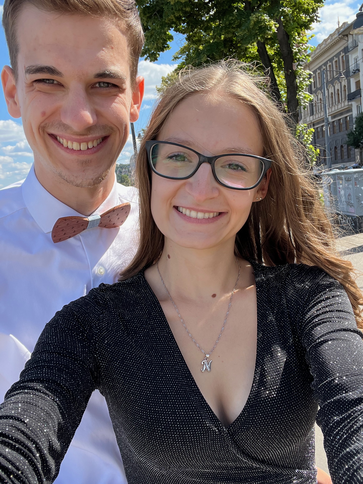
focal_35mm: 30
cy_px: 242
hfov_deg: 46.8
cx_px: 182
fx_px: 419
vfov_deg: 60.0
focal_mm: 2.71
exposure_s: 1/458
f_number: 2.2
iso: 32
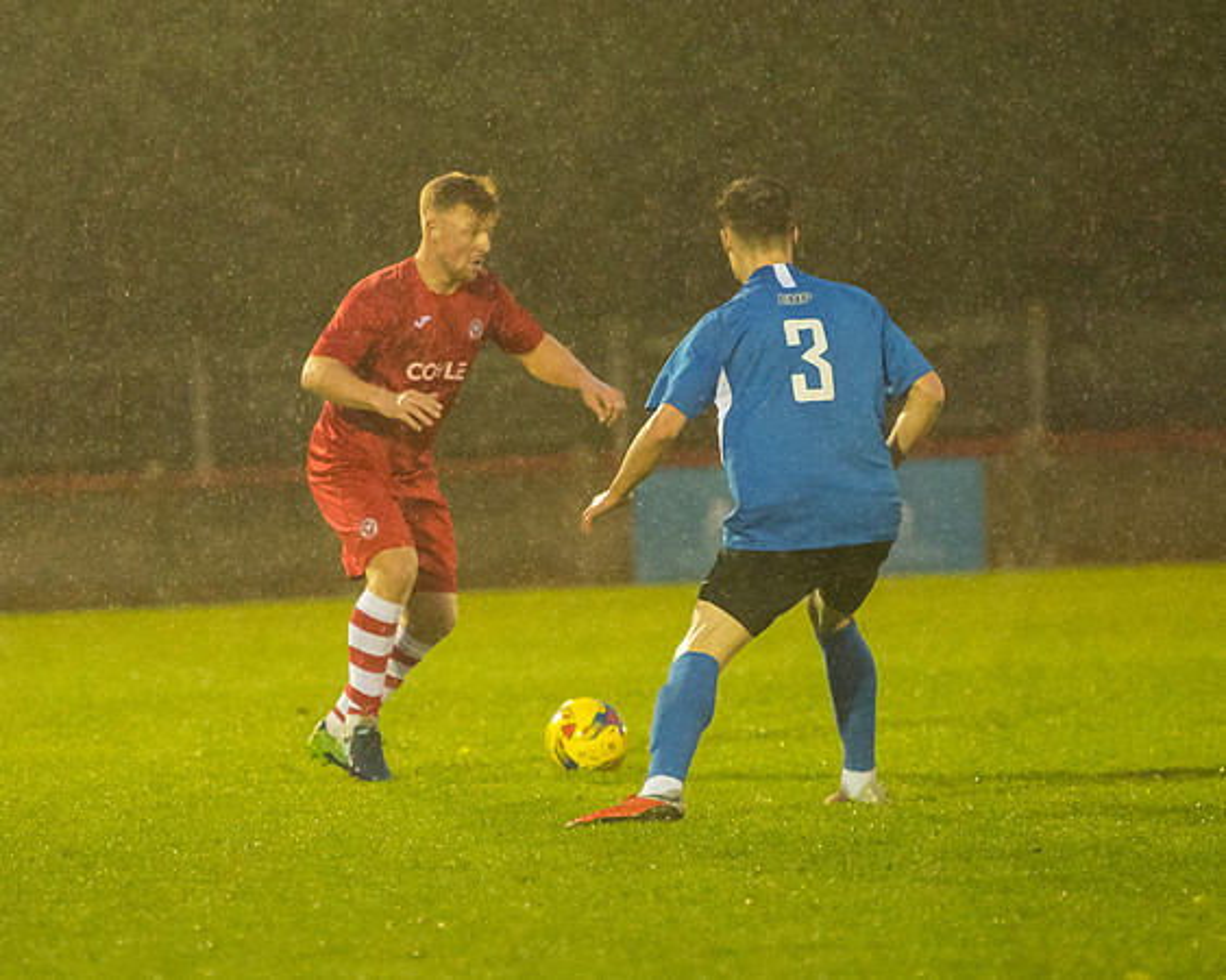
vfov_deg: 3.7
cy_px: 489
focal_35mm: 413
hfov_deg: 4.7
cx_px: 474
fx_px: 14973
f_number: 2.8
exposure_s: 1/1000
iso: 5000
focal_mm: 185
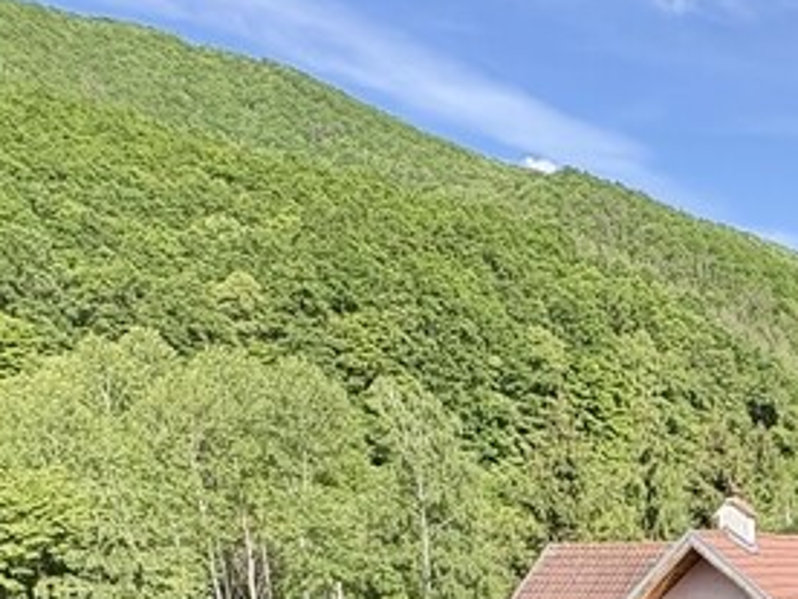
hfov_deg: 31.3
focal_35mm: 52
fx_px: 1199
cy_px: 868
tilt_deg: -13.6
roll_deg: +0.1
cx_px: 945
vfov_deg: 23.2
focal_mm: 2.22
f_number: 2.2
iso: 64
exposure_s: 1/548
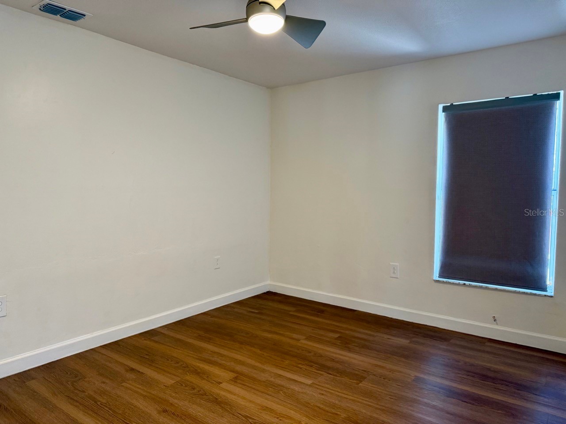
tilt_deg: -4.2
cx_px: 283
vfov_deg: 56.8
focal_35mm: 24
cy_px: 212
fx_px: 392
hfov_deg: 71.6
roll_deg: +0.1
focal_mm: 6.76
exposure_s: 1/60
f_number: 1.78
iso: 250
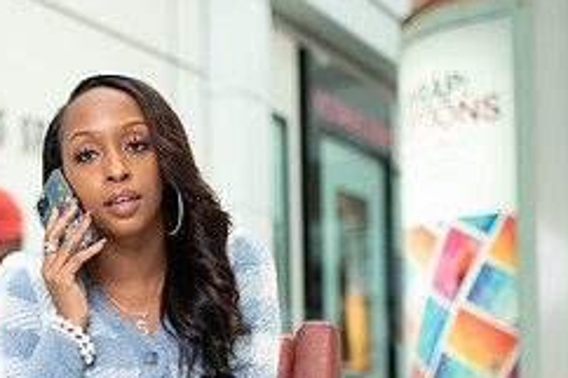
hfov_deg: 23.0
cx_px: -26
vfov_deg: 15.9
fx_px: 1324
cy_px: 374
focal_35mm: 84
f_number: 1.4
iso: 100
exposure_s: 1/160
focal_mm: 35
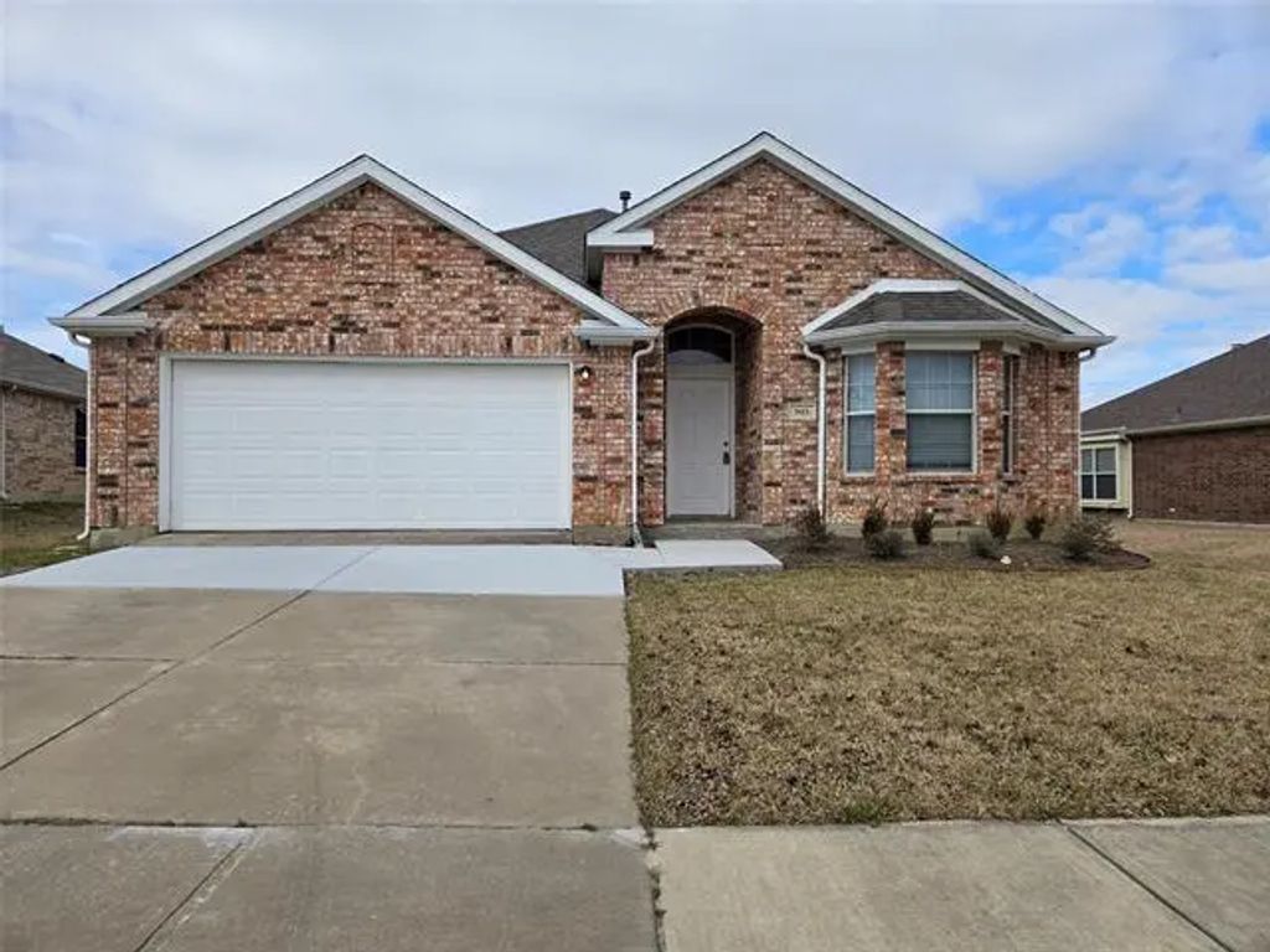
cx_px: 635
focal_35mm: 23
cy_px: 476
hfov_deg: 73.9
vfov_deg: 58.9
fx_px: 844
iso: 25
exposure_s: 1/1728
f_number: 1.8
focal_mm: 5.4
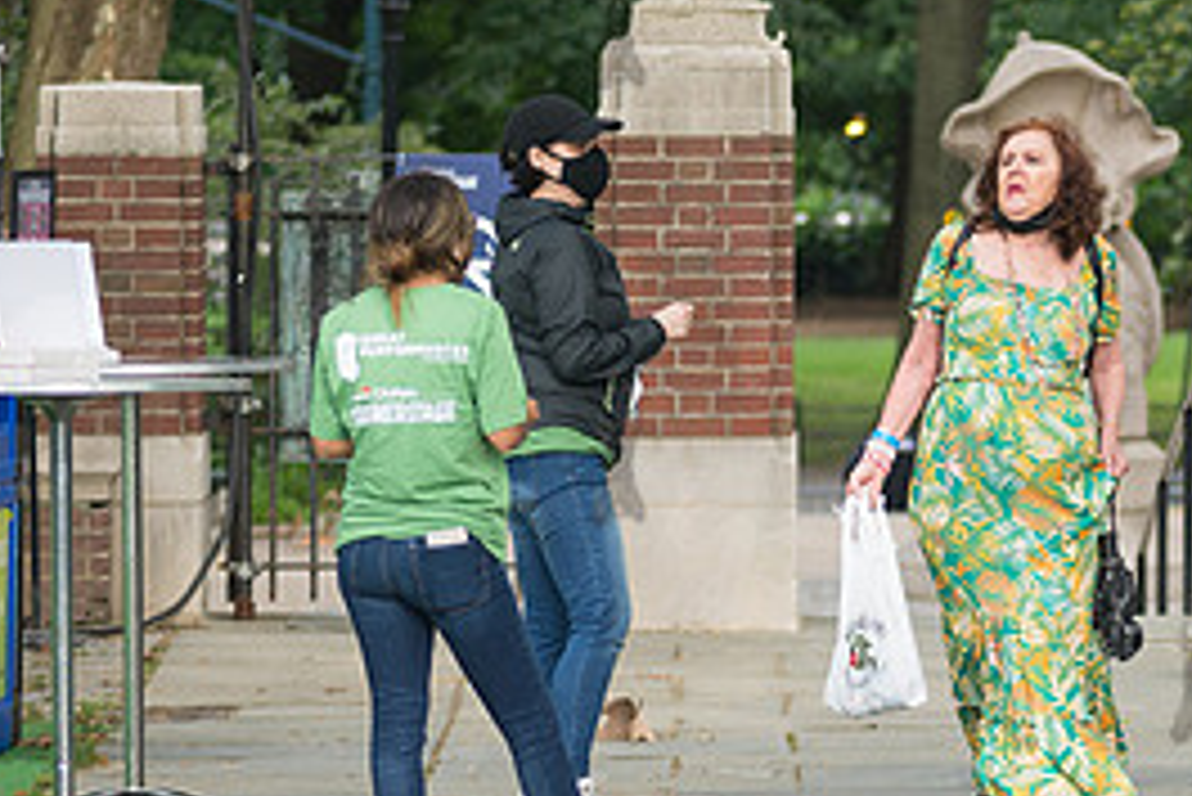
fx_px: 9475
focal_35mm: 286
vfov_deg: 4.8
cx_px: 1415
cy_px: 373
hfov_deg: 7.1
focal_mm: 112
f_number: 4
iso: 320
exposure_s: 1/400
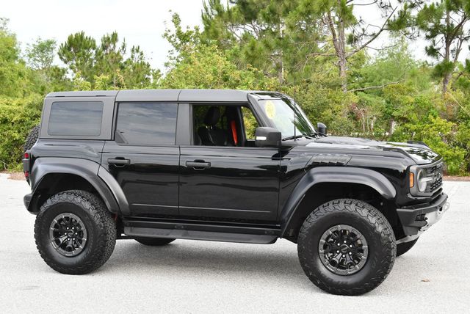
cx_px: 235
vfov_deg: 23.4
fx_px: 758
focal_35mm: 58
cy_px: 157
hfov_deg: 34.5
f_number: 5.6
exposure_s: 1/250
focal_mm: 29
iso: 280
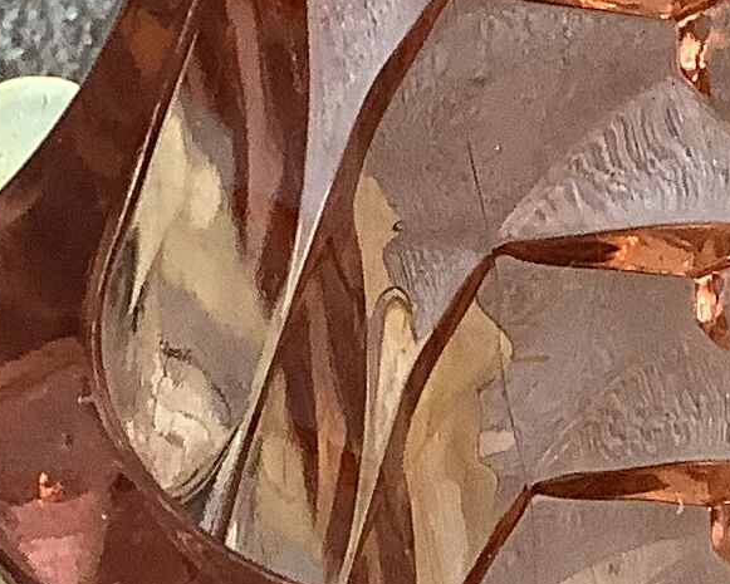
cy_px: 381
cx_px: 765
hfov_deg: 11.2
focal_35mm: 170
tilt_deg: -45.0
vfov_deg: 9.1
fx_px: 3673
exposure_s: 1/50
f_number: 2.4
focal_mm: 3.3
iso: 80
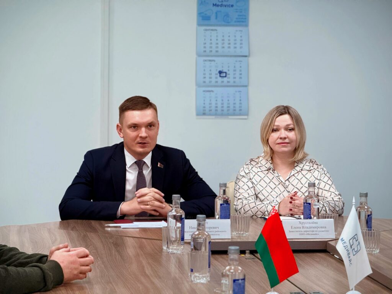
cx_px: 196
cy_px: 147
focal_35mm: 120
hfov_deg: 16.4
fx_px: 1359
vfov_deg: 12.3
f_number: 2.8
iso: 125
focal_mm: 15.66
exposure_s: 1/50
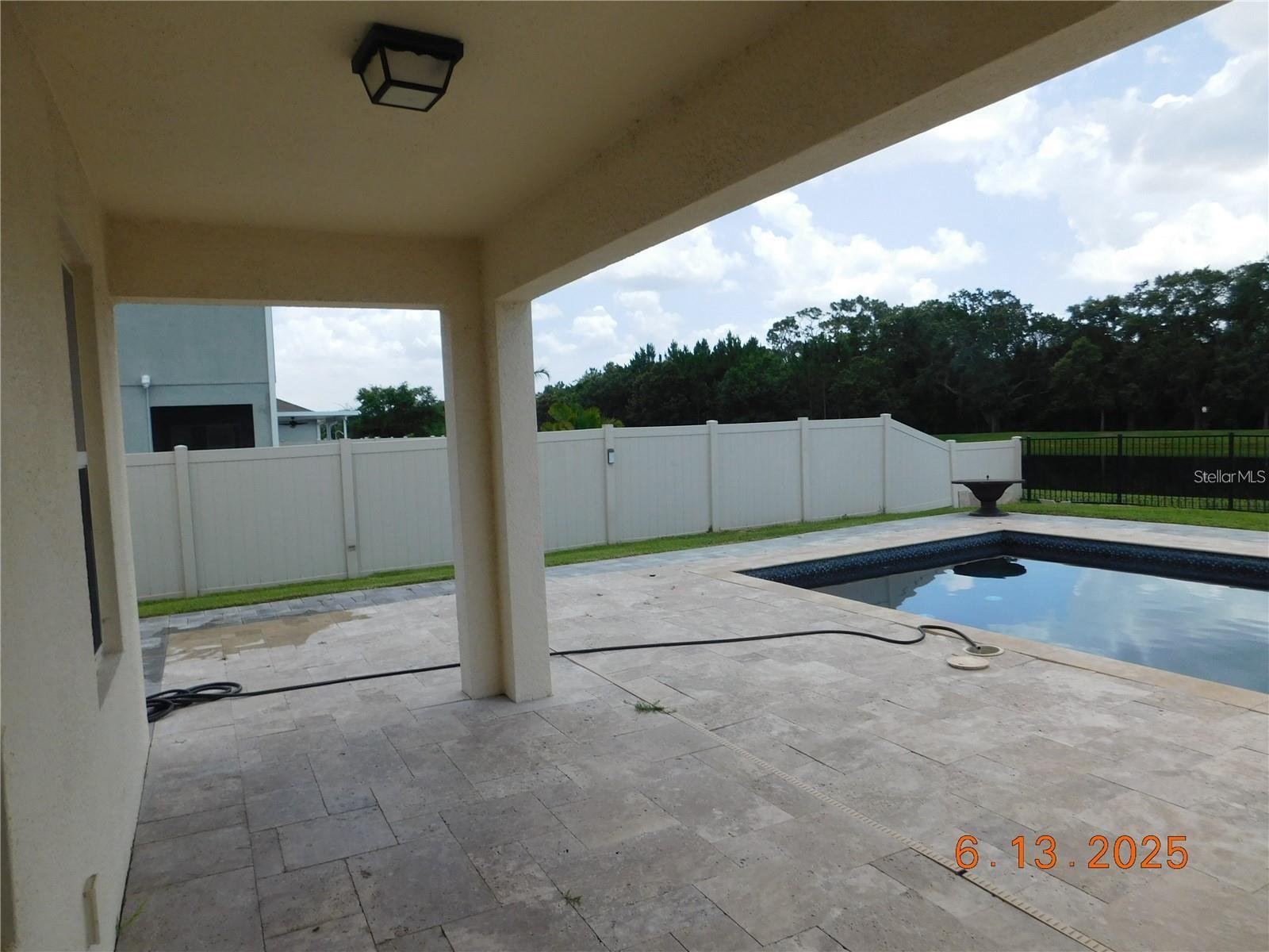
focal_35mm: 23
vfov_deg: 58.9
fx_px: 843
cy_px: 476
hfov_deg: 73.9
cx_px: 634
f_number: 6
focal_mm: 4
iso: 125
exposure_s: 1/400
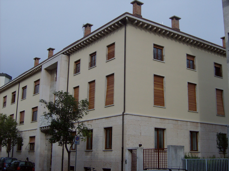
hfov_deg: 41.3
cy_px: 86
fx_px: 304
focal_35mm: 46
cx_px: 114
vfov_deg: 31.4
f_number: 5.1
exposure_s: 1/833
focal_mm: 7.7
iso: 100
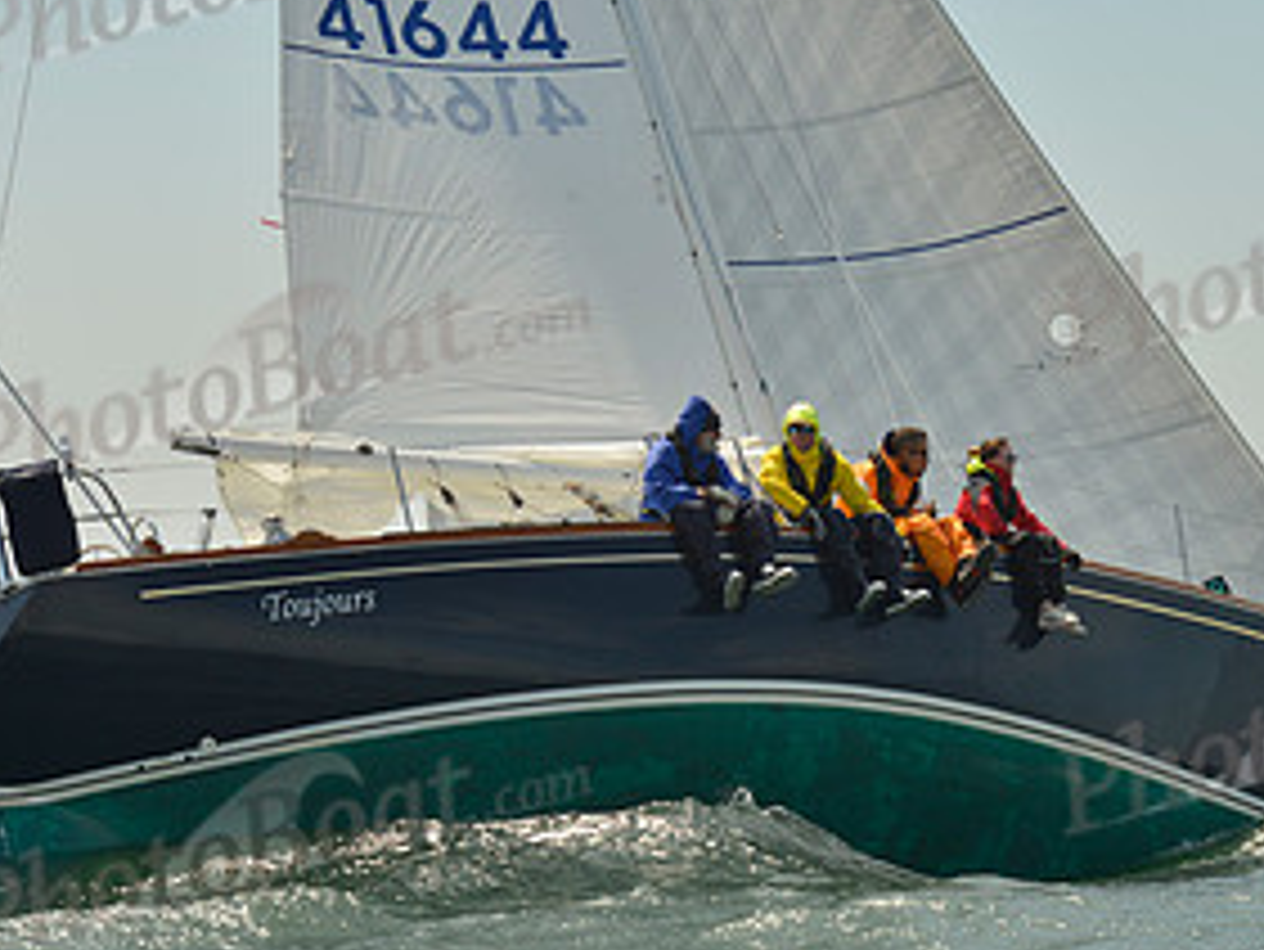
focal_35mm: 139
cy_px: 547
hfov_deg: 14.2
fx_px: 5078
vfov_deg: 10.7
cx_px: 828
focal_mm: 70
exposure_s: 1/1250
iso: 200
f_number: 7.1
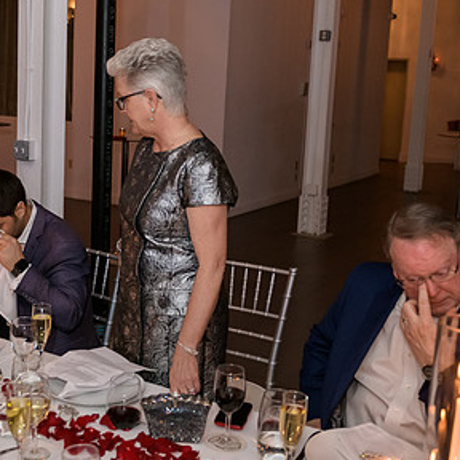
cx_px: 136
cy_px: 199
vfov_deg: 32.2
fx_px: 797
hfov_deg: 31.8
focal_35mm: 53
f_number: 3.2
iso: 1600
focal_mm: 31
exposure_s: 1/125
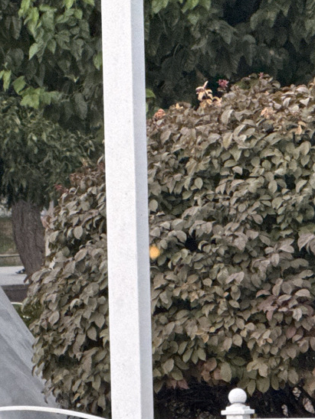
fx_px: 5314
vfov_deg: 4.5
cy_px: 375
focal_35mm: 438
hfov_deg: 3.4
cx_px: -117
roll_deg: +2.4
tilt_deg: -0.6
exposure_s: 1/99
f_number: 2.8
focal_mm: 15.66
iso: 400
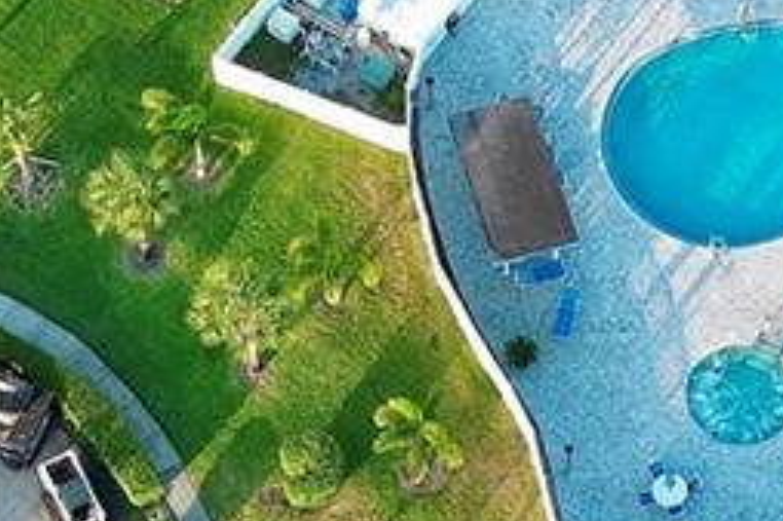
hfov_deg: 11.2
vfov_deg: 7.5
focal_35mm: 183
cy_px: 305
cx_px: 632
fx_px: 3978
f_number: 2.8
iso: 100
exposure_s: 1/171
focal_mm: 10.57
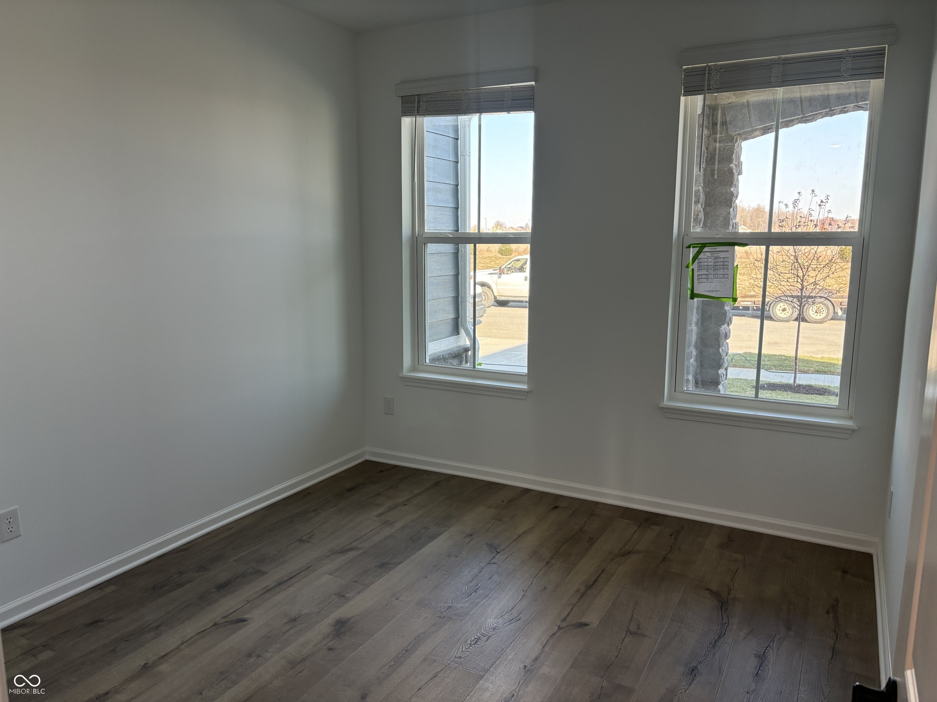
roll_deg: +0.1
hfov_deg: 67.3
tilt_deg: -9.5
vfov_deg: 53.1
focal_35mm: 26
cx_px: 468
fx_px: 704
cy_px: 351
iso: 64
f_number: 1.6
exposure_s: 1/120
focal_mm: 5.96
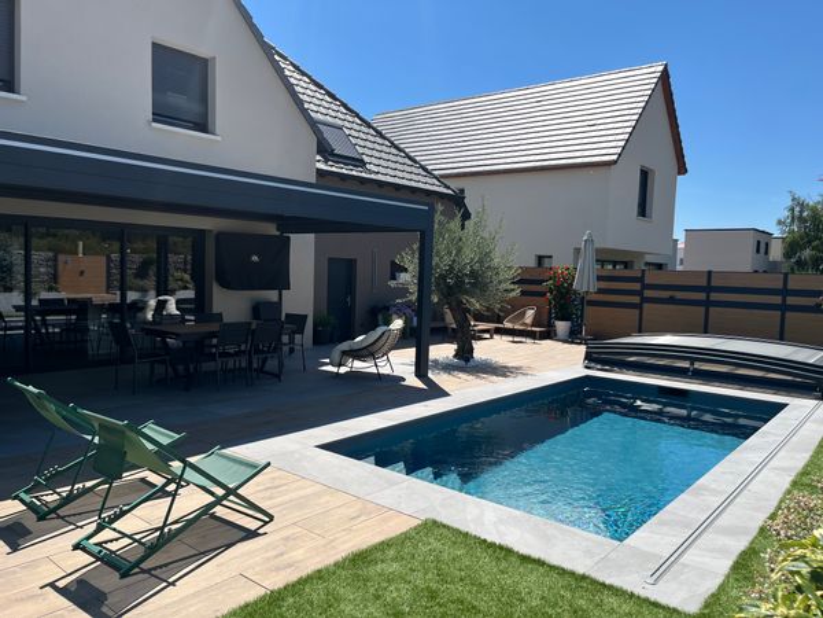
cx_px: 412
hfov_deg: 67.3
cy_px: 309
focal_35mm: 26
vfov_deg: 53.1
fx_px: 618
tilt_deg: -3.9
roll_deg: -1.9
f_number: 1.6
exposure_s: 1/3623
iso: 50
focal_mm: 5.1
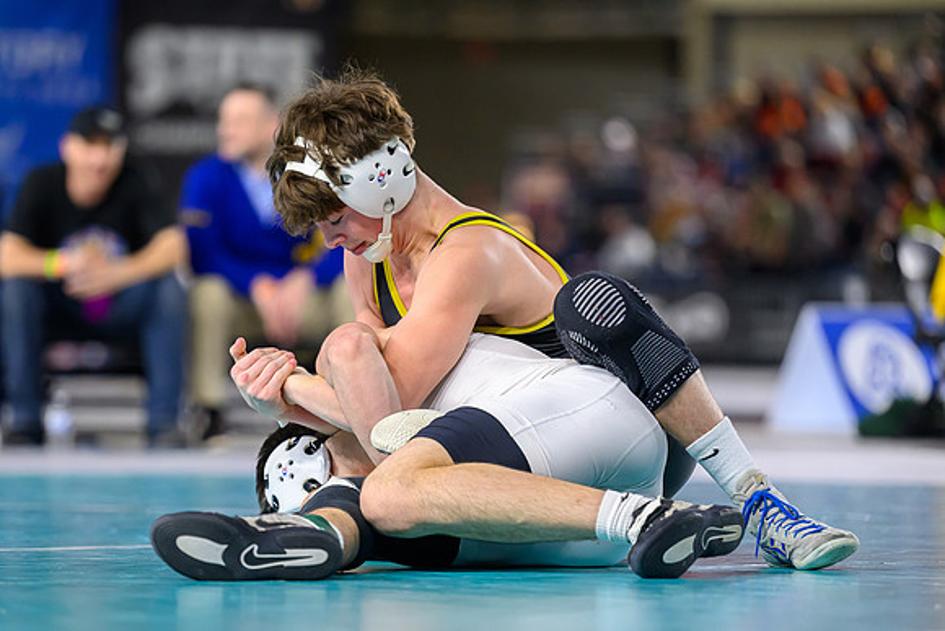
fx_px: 5605
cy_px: 378
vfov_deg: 6.4
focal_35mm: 214
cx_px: 373
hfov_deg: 9.6
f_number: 2.8
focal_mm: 160
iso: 2500
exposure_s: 1/800
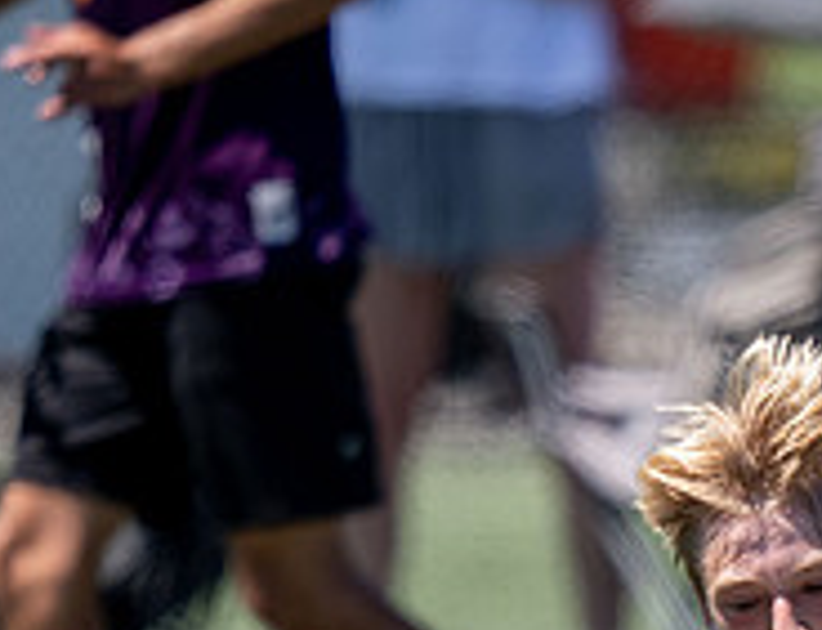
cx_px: 1390
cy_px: 1219
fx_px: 58182
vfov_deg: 0.6
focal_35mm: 2431
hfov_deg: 0.8
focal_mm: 400
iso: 80
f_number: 2.8
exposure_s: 1/2000
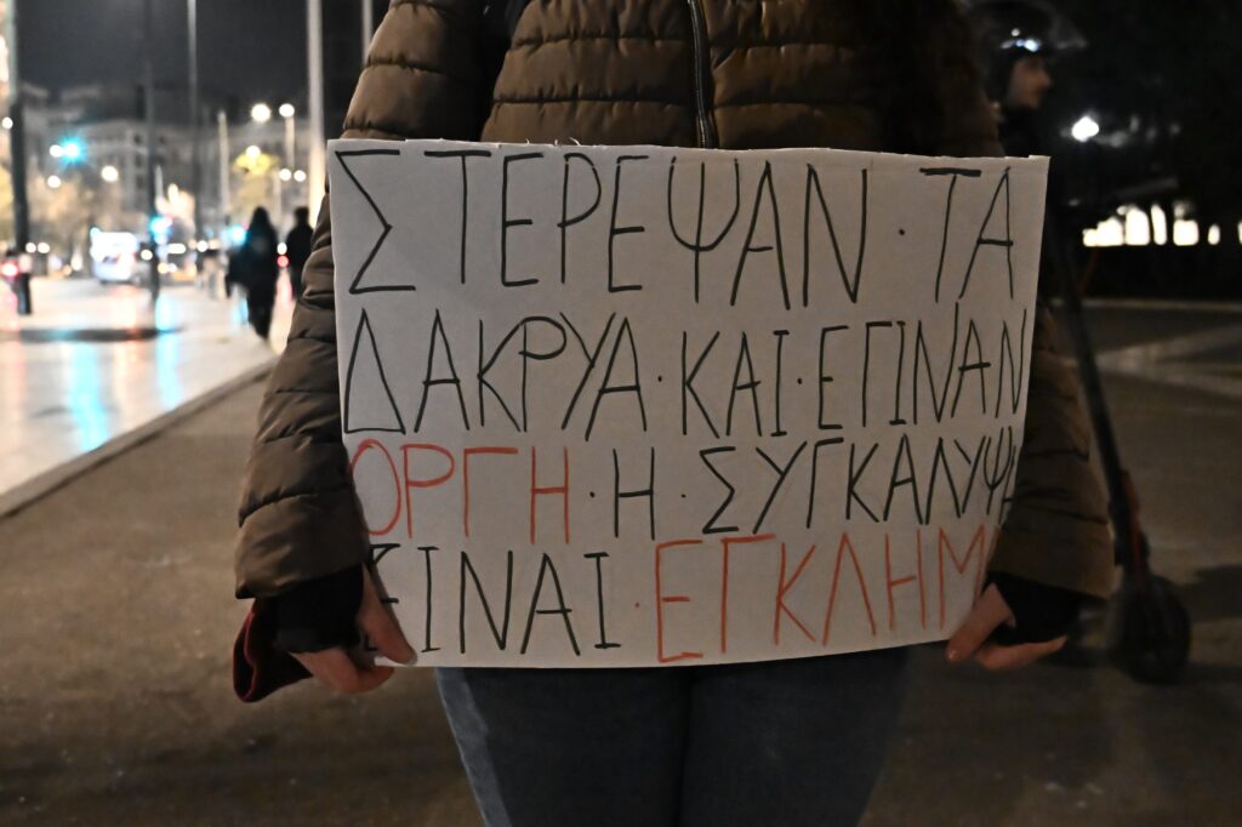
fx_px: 1242
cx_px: 621
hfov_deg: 53.1
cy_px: 414
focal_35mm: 36
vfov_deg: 36.8
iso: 16000
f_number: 4
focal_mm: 24
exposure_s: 1/60
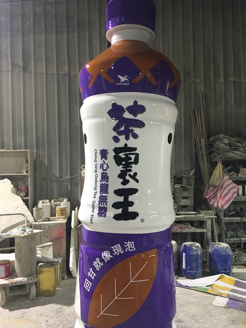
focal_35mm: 31
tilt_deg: +1.0
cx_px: 125
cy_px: 172
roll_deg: +1.2
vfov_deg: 58.3
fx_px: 294
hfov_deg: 45.4
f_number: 2.2
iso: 64
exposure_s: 1/15
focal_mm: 4.15
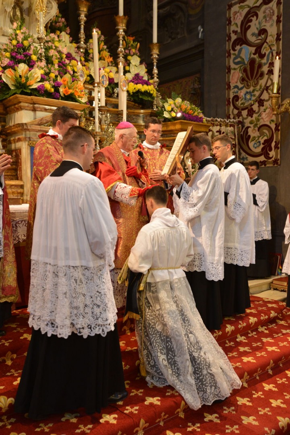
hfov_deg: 37.9
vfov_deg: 54.4
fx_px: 422
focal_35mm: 35
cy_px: 218
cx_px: 145
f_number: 4.5
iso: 1600
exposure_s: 1/80
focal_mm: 35
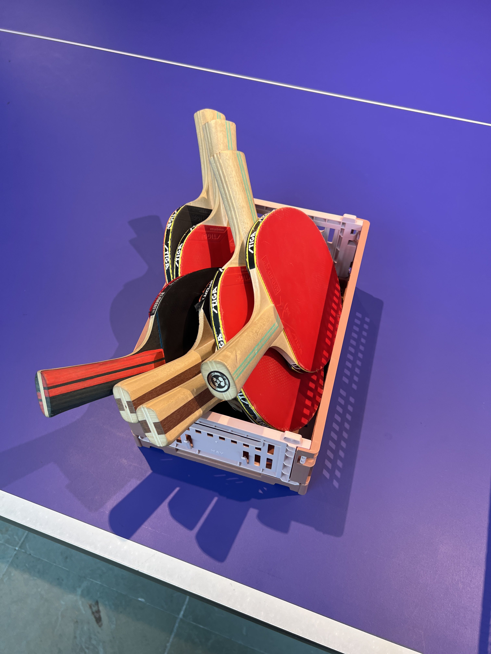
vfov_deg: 67.3
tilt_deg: -56.0
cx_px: 246
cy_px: 327
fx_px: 492
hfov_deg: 53.1
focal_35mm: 26
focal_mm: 5.7
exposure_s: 1/100
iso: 64
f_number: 1.5
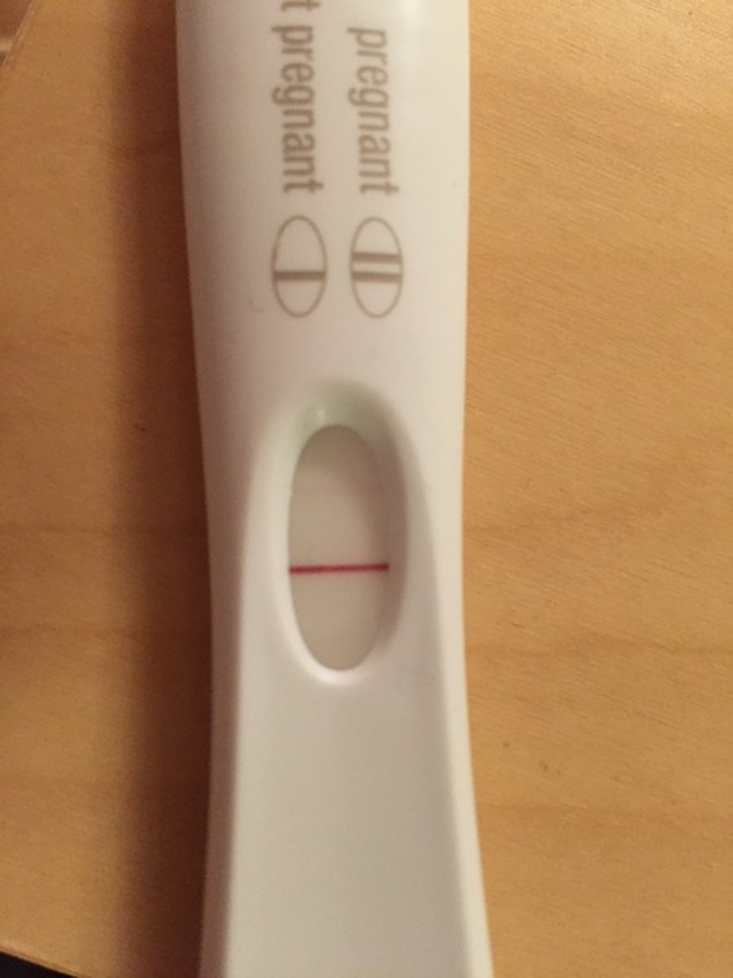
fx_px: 819
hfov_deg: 48.2
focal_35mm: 29
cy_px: 489
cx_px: 366
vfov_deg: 61.7
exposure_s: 1/25
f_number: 2.2
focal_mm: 4.15
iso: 250
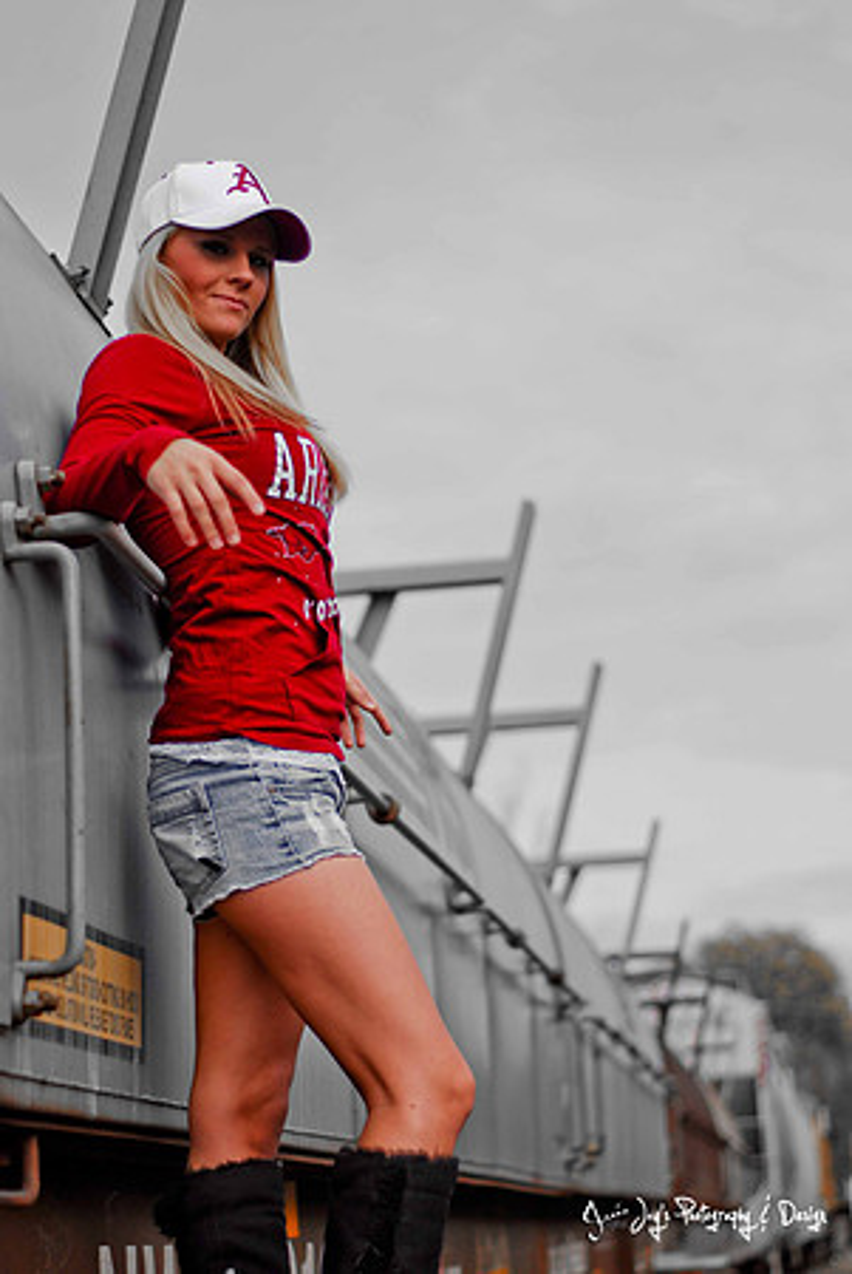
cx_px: 426
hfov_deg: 18.2
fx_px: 2656
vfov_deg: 27.0
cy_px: 637
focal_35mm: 75
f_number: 2.5
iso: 100
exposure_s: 1/2000
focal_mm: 50
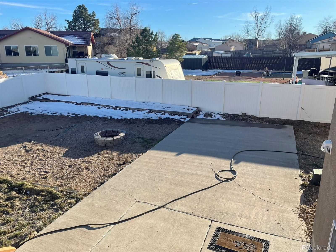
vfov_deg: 53.1
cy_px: 126
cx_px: 168
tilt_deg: -16.7
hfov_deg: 67.3
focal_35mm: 26
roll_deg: +0.4
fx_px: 252
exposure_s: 1/1825
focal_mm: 4.2
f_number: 1.6
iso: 32
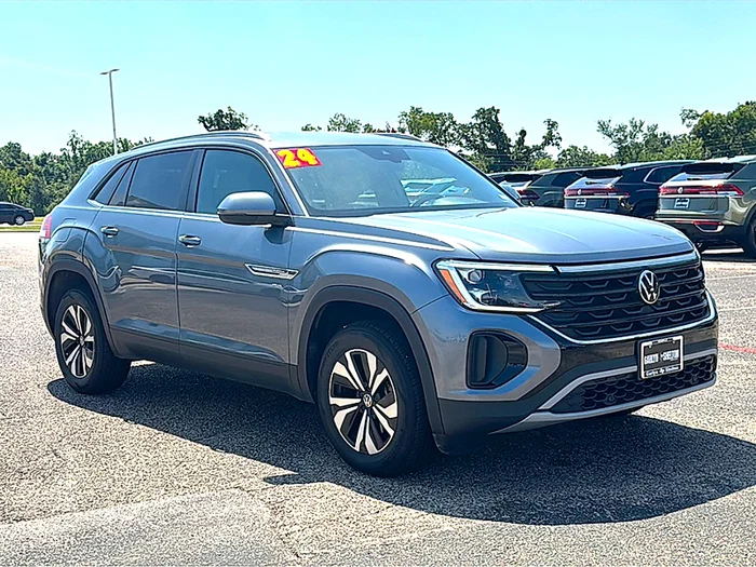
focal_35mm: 39
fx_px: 852
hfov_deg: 47.9
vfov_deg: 36.8
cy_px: 284
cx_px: 378
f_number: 1.78
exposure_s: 1/4808
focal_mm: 6.86
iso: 80
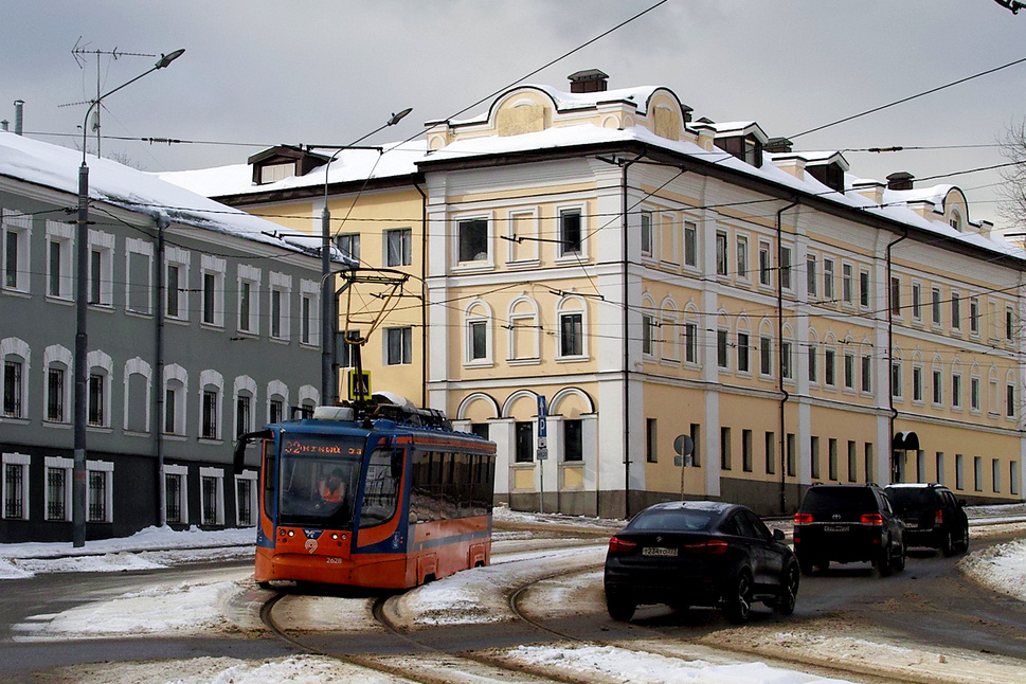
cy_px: 384
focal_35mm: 91
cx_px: 529
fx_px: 2593
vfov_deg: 15.0
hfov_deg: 22.4
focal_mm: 29
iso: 100
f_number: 10
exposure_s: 1/200
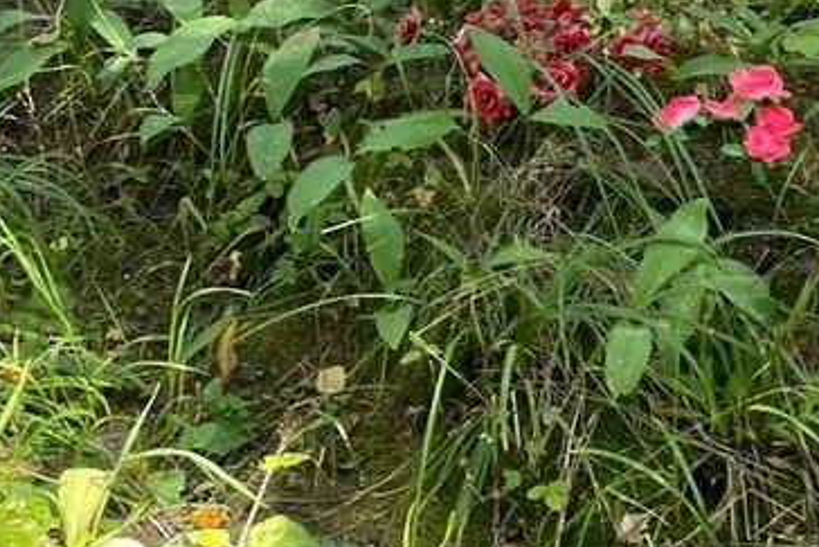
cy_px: -270
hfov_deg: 25.6
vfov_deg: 16.4
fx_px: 1730
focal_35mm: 76
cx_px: 770
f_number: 1.6
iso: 64
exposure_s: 1/121
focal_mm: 4.2
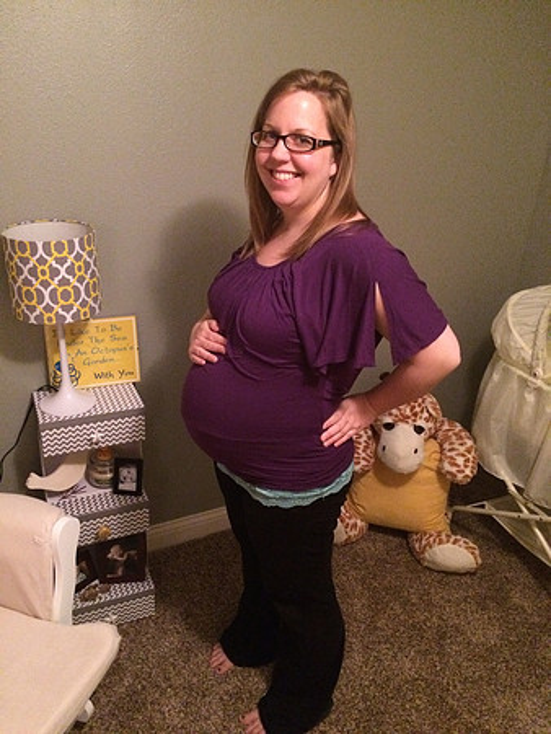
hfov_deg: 48.3
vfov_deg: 61.6
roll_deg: -2.1
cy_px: 367
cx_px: 276
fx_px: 615
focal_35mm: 29
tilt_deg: -23.7
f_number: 2.2
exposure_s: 1/15
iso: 640
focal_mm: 4.15
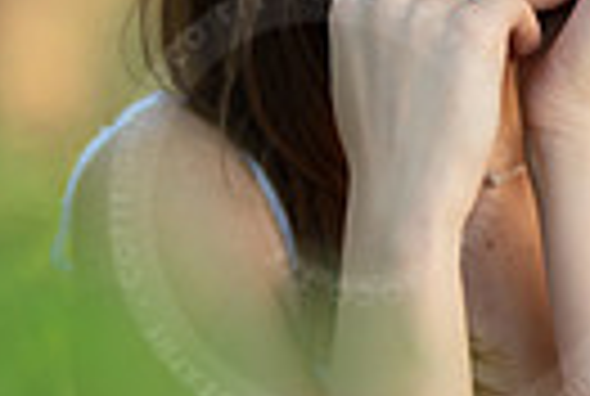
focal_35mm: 291
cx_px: 401
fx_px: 4780
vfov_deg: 4.7
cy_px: 274
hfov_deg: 7.1
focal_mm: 85
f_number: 1.2
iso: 160
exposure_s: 1/320
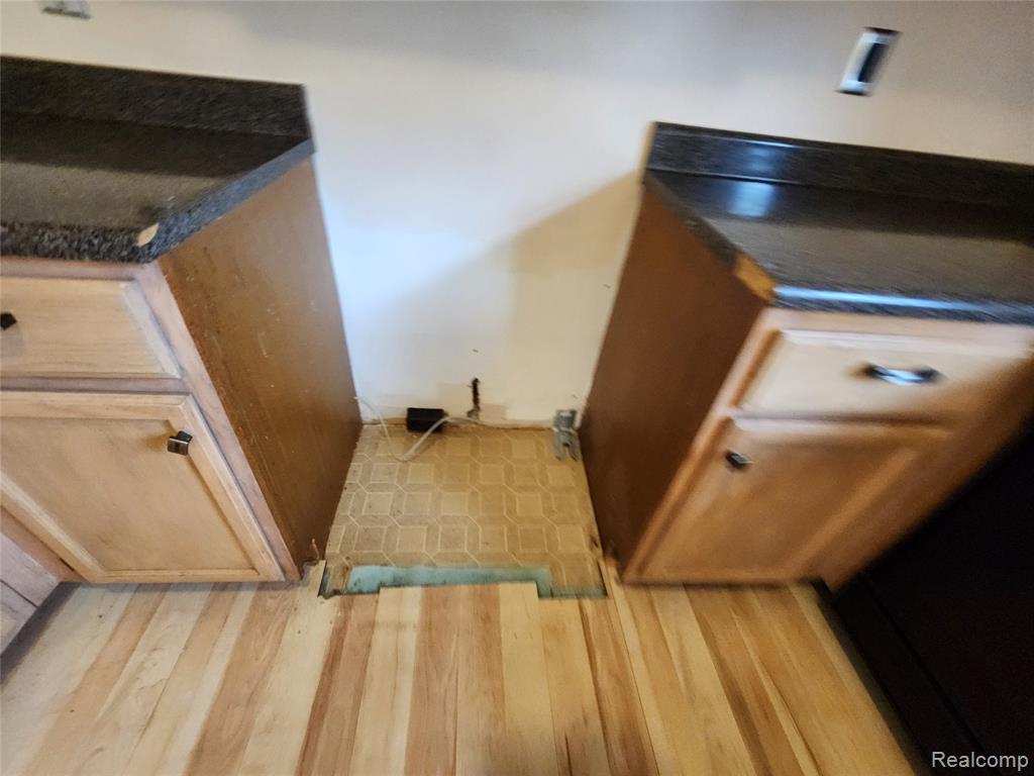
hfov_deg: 106.2
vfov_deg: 89.9
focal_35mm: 13
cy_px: 388
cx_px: 517
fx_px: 388
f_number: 2.2
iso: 400
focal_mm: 2.2
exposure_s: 1/30
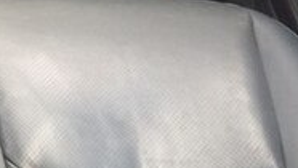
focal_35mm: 112
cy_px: -78
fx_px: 886
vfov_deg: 10.5
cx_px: -221
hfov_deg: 16.4
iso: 64
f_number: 2.2
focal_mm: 4.15
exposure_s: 1/33
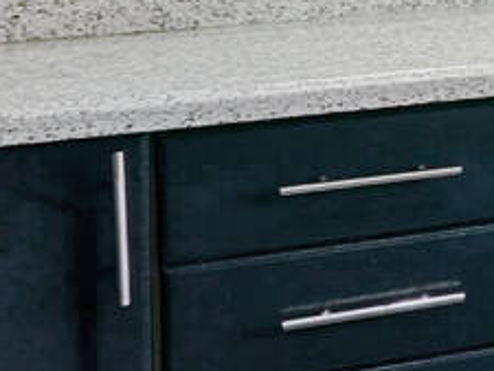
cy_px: -257
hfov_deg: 8.6
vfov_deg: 11.4
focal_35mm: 123
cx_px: 1888
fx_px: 1756
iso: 400
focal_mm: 10
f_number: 6.3
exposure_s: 1/15
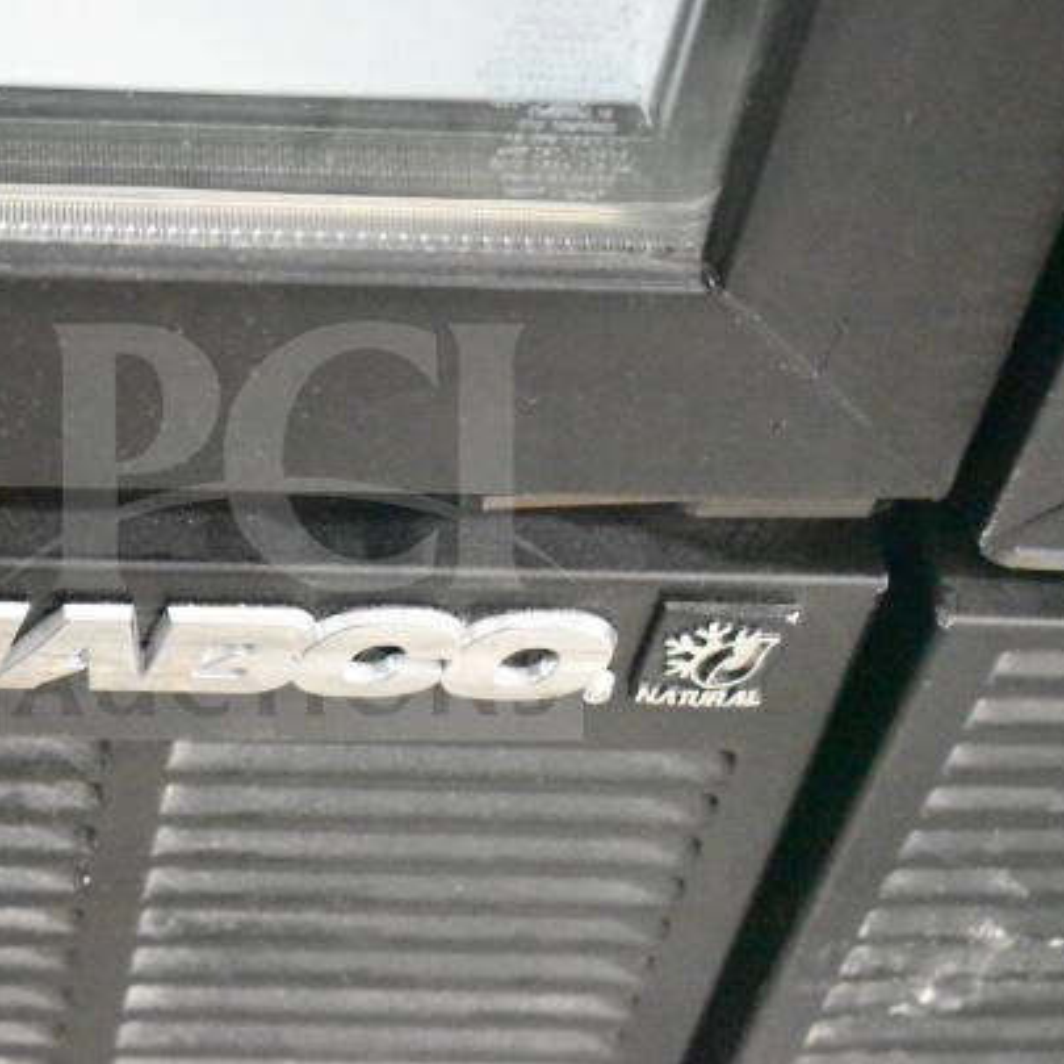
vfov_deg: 16.5
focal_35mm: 106
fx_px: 3674
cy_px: 532
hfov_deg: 16.4
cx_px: 286
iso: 25600
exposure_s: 1/50
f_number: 5.6
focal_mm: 55
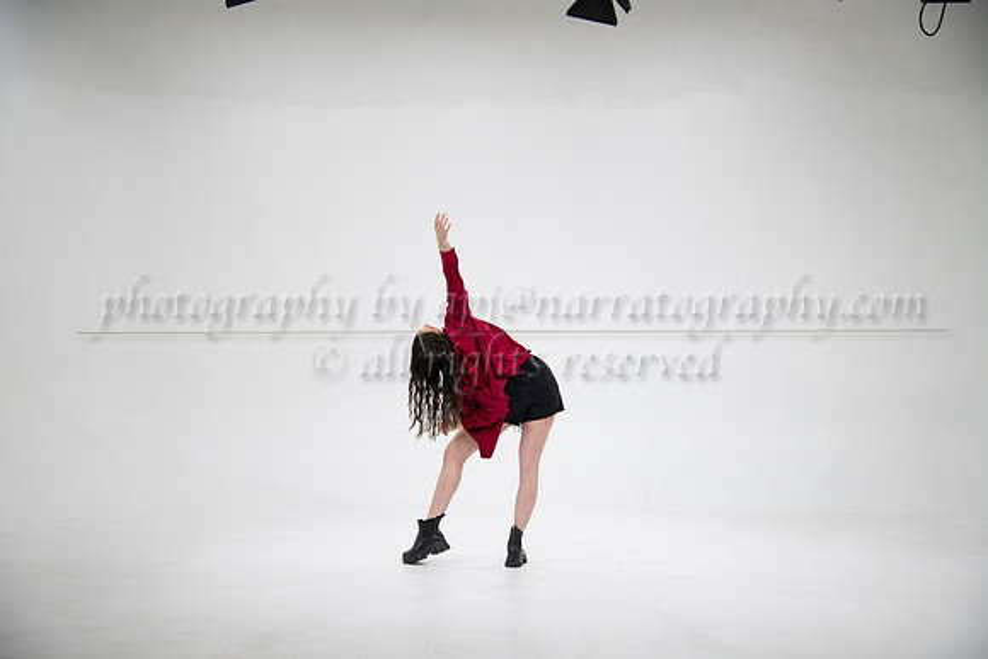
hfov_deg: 41.1
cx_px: 494
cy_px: 330
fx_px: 1318
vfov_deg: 28.1
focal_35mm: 48
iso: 400
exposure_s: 1/500
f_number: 4
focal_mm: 48
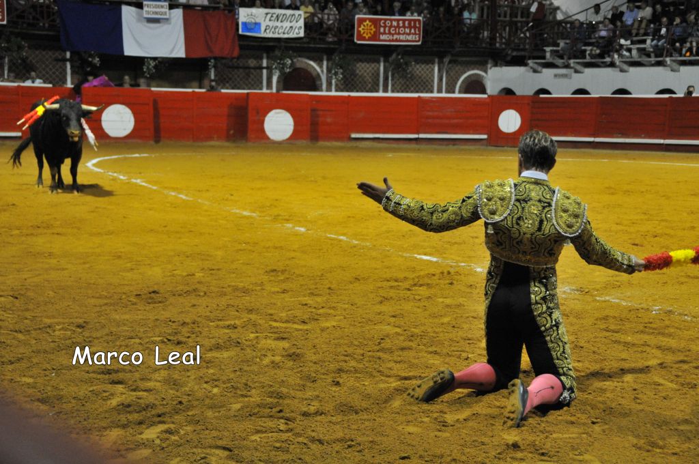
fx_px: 1396
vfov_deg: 18.9
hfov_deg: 28.1
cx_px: 350
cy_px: 232
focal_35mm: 72
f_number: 4.5
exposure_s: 1/90
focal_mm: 48
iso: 1400
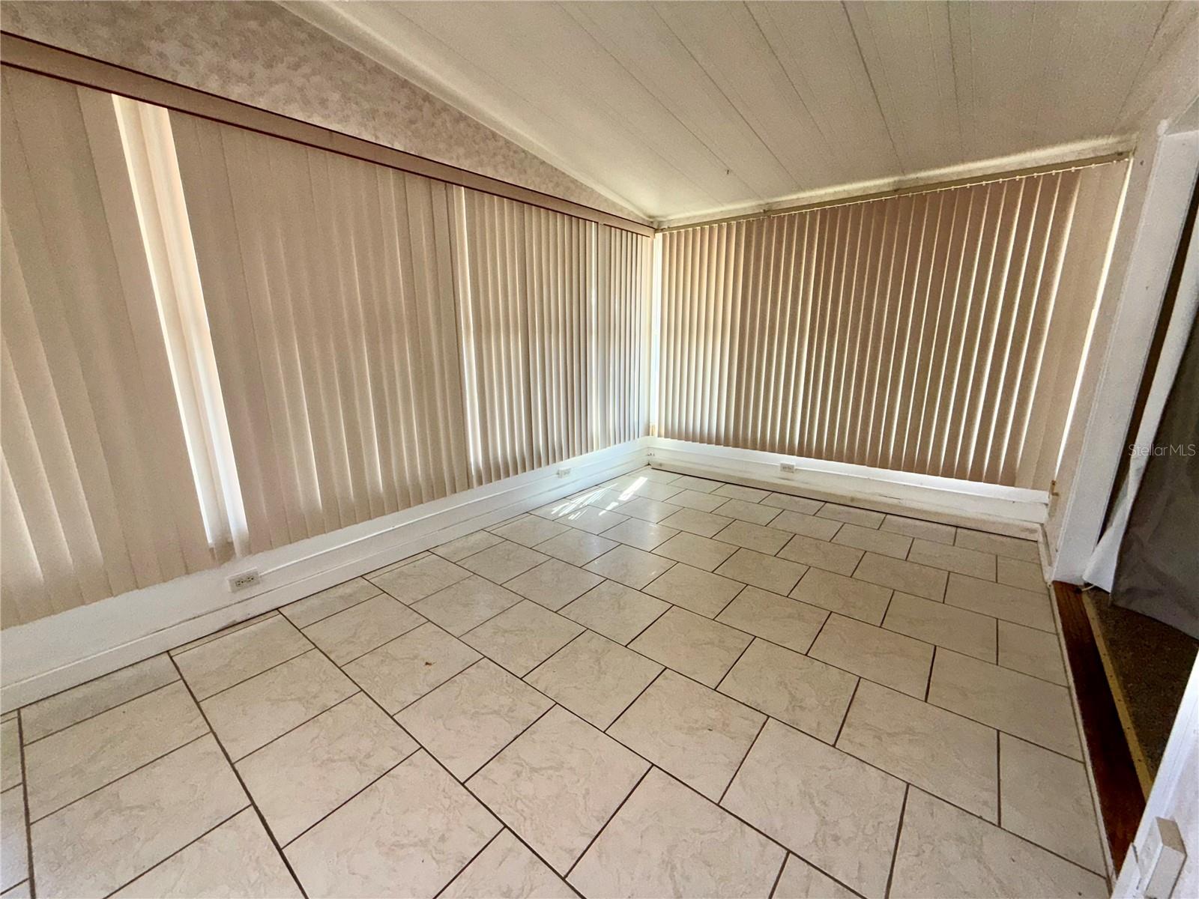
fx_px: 485
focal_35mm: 14
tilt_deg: -13.7
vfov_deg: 85.7
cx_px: 600
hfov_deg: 102.1
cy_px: 450
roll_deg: +0.3
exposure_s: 1/122
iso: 40
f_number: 2.2
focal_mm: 2.22
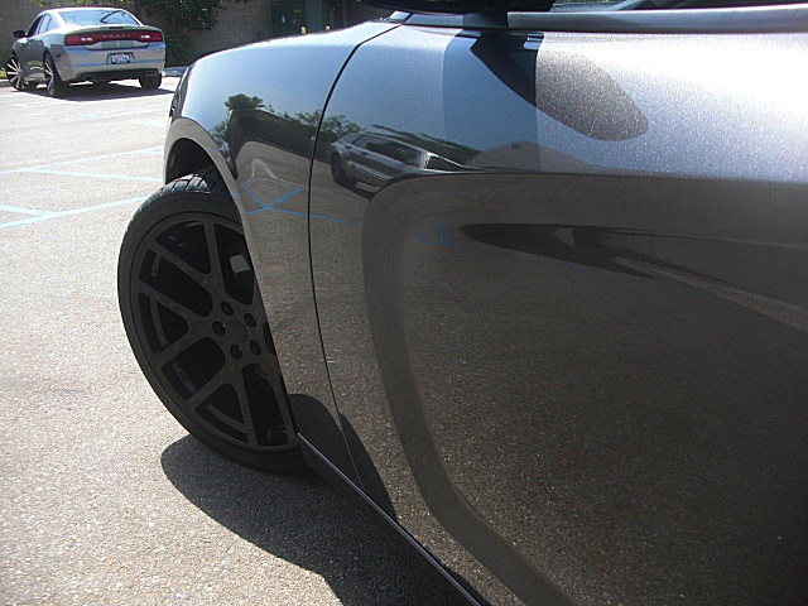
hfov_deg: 51.4
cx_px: 404
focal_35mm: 36
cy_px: 303
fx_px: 840
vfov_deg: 39.7
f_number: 2.8
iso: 50
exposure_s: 1/400
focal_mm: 6.3
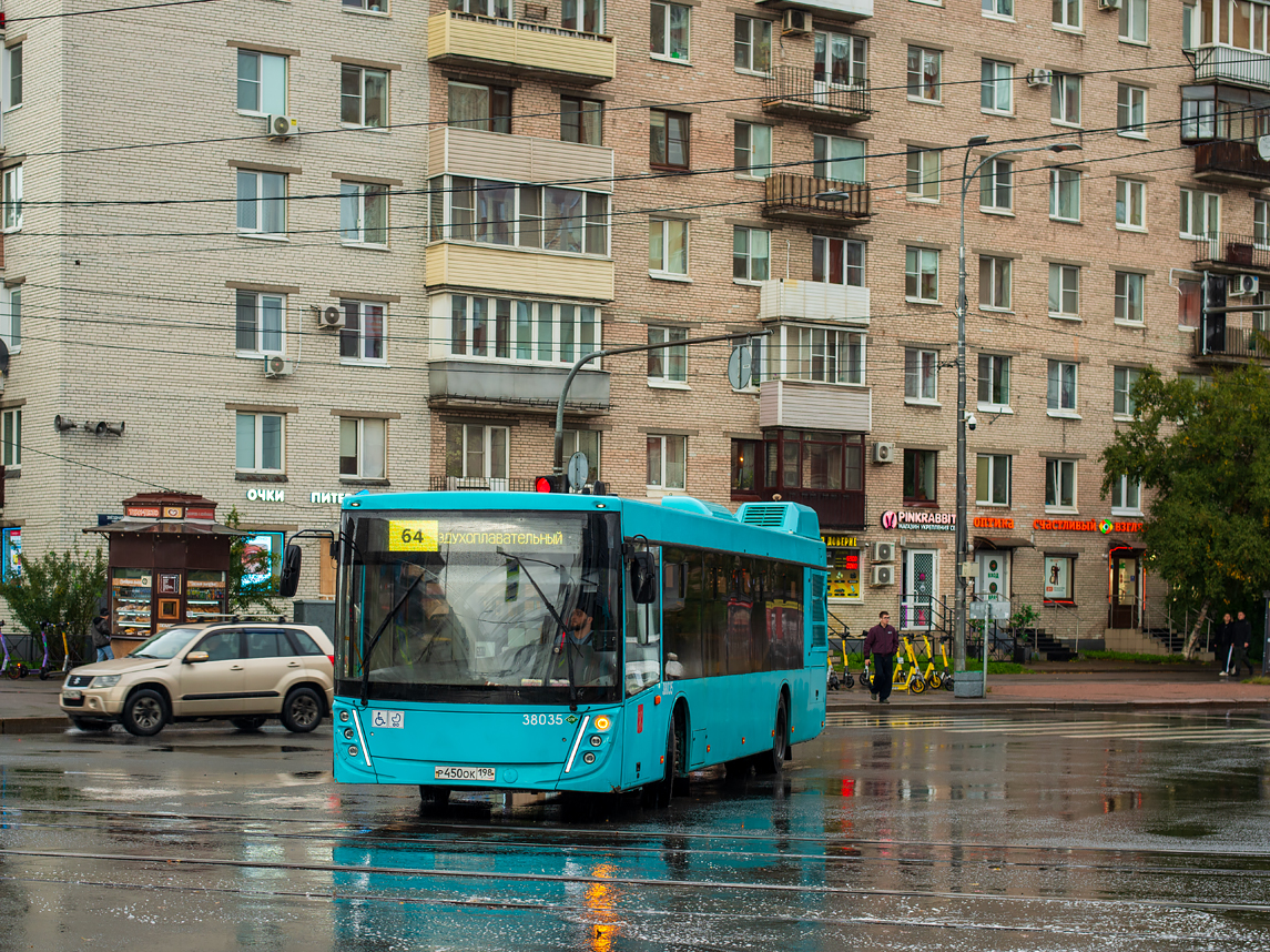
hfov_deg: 30.7
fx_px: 2311
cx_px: 556
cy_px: 535
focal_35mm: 63
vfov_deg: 23.3
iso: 200
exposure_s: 1/125
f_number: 5.6
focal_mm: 50
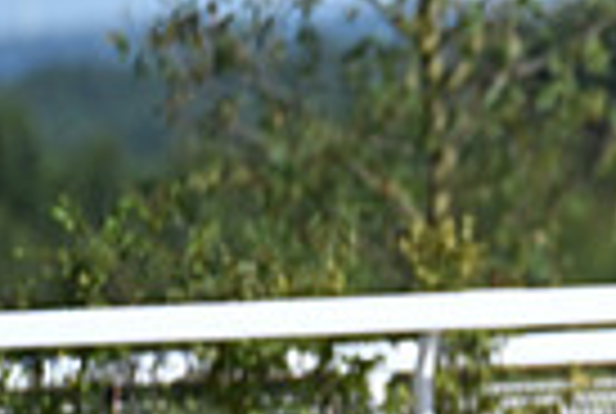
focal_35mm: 1691
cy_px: 214
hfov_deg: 1.2
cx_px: 1111
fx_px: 28998
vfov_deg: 0.8
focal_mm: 400
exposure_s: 1/1600
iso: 250
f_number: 4.5
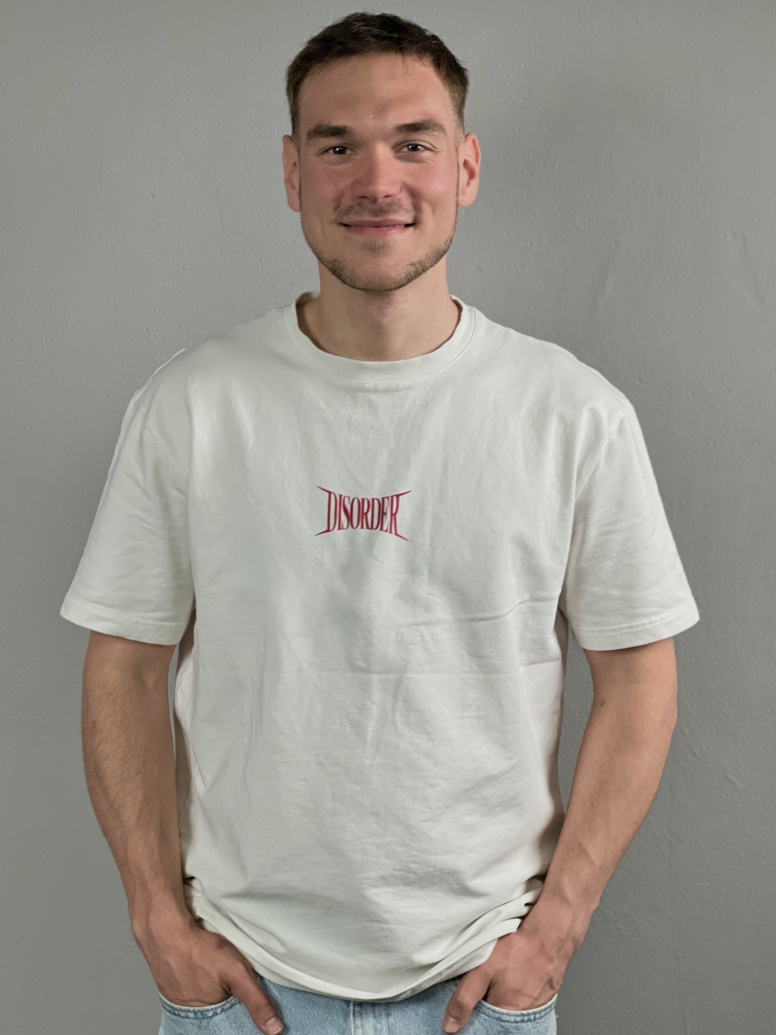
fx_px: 2601
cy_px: 537
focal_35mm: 87
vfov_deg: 22.5
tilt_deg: -5.3
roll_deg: -0.9
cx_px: 405
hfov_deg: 17.0
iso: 160
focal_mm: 9
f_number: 2.8
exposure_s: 1/100
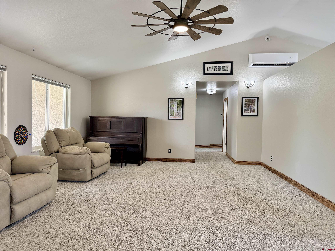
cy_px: 126
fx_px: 232
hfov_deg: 71.6
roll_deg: -0.7
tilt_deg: -1.8
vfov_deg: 56.8
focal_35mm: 24
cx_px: 168
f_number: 1.78
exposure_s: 1/129
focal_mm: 6.76
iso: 200
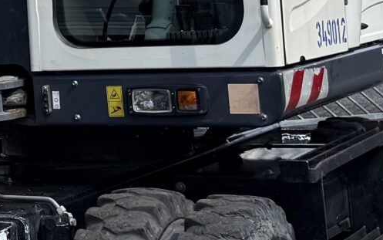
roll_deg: +2.3
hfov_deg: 15.0
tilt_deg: +3.8
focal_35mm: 131
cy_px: -100
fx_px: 1368
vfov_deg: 9.8
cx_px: -151
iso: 80
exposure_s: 1/4673
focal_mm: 6.76
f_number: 1.78
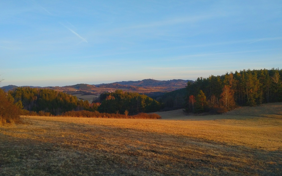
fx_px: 223
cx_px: 140
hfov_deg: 64.6
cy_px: 88
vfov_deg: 43.1
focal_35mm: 29
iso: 50
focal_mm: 4.75
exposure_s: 1/221
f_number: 2.2
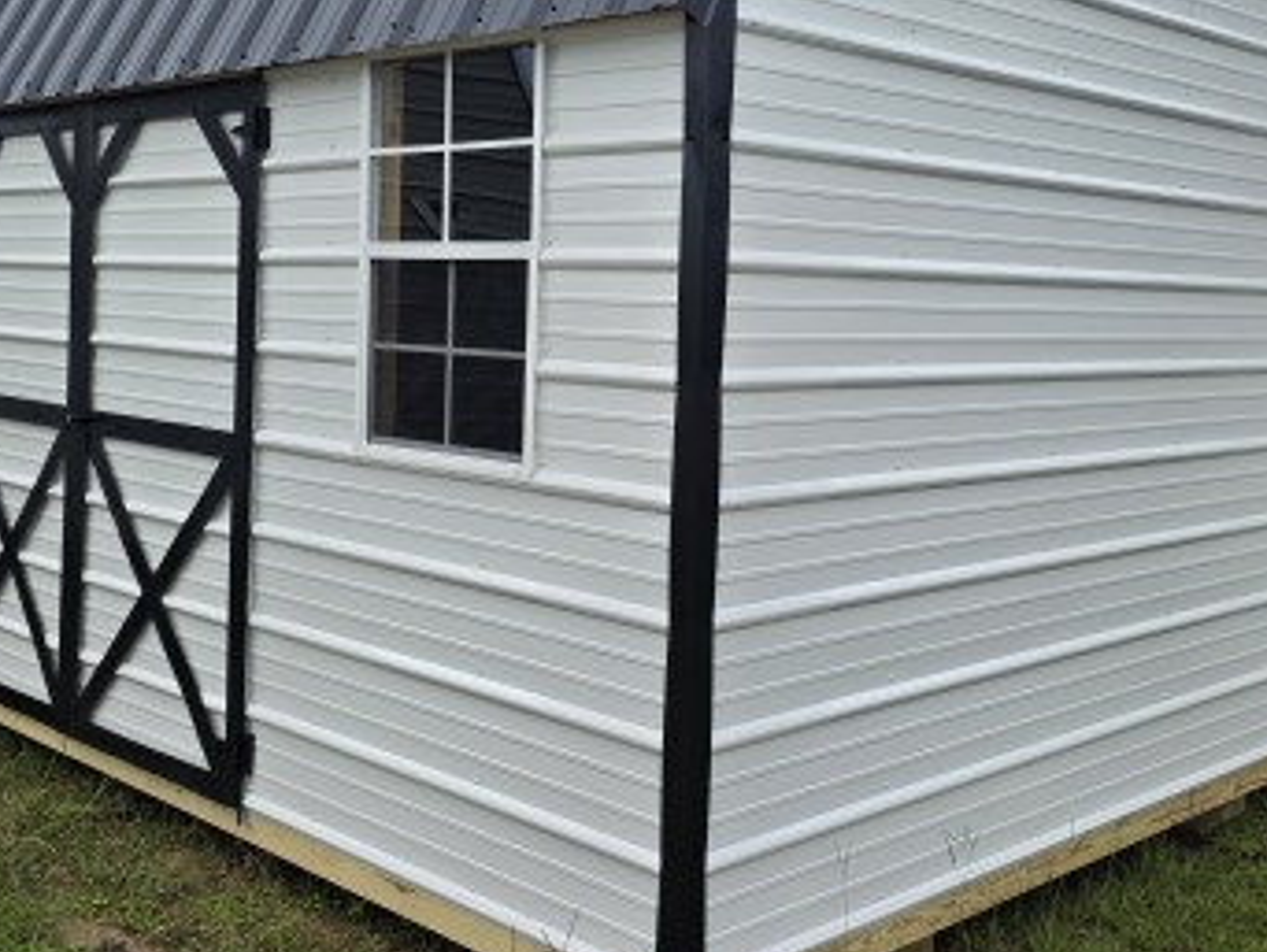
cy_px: 293
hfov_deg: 43.7
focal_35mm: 43
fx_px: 1575
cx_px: 711
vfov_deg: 33.2
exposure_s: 1/3327
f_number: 1.7
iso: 80
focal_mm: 6.3
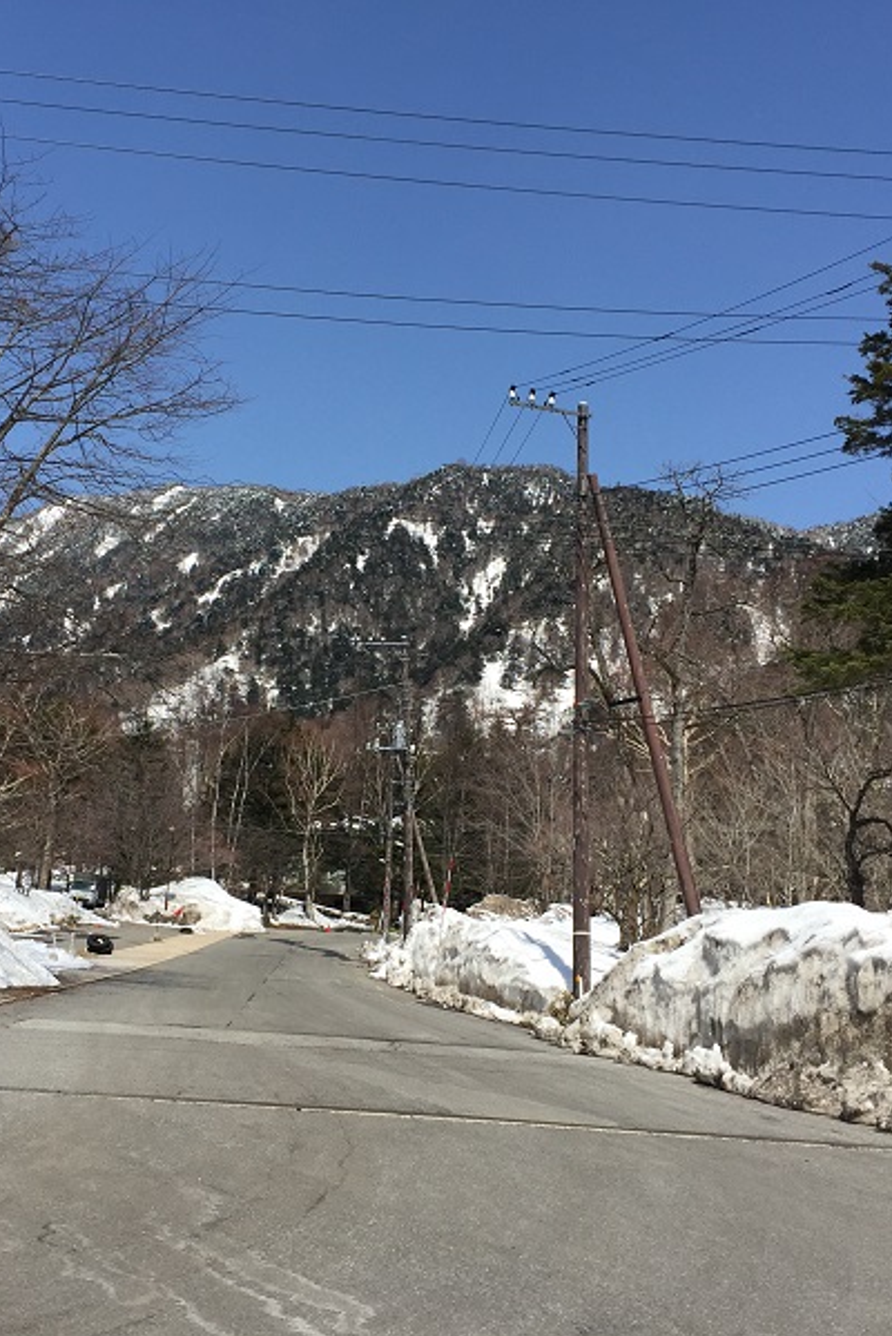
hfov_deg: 32.6
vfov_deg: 47.4
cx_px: 382
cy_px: 677
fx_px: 1522
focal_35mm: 41
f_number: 2.2
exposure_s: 1/2475
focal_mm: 4.15
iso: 32
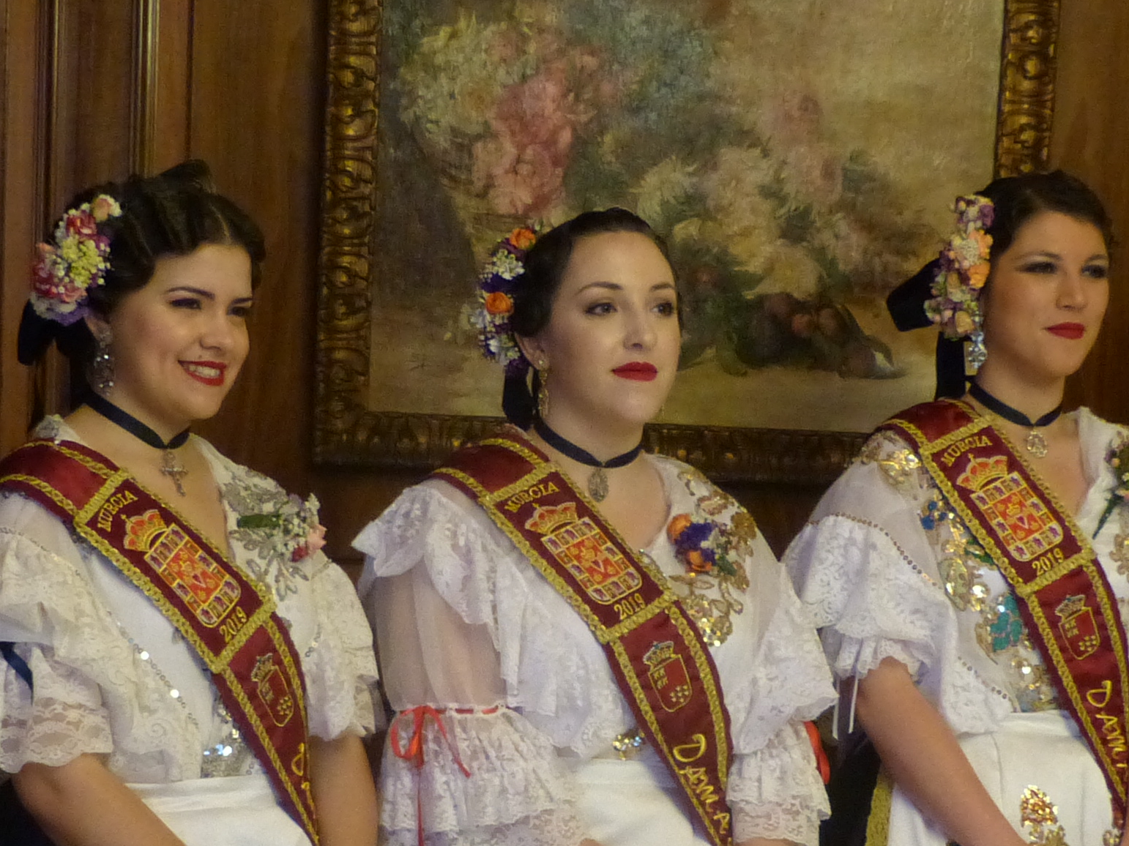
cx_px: 550
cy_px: 838
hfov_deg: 20.4
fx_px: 3131
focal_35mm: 96
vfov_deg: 15.1
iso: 400
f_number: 2.8
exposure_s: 1/40
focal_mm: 6.6
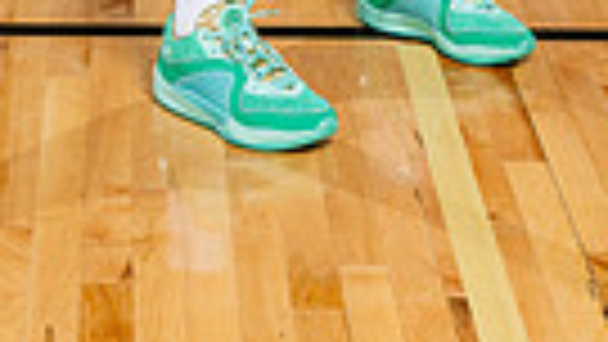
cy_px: -666
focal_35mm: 164
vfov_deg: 6.7
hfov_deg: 13.1
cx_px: 306
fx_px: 2644
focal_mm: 47
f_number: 5.6
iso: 200
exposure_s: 1/250
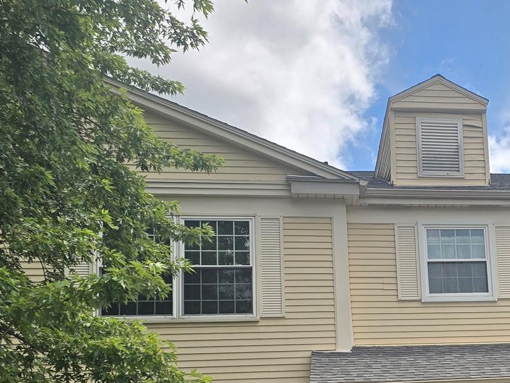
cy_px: 345
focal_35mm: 57
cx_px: 483
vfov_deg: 24.9
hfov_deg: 31.7
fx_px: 840
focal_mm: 6.3
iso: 12
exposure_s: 1/909
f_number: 1.7
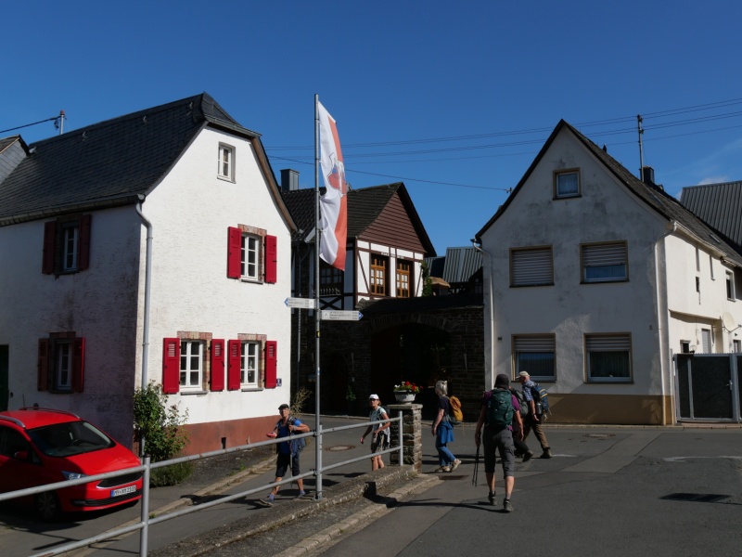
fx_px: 729
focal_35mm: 34
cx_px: 371
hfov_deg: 54.0
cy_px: 278
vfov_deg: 41.8
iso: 200
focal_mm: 17
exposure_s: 1/640
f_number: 9
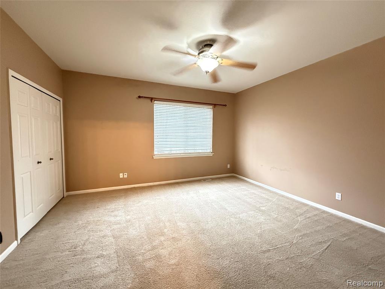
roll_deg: -0.4
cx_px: 192
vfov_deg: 85.7
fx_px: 156
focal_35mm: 14
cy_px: 144
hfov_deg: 102.1
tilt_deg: -3.2
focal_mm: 2.22
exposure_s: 1/40
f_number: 2.2
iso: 1000
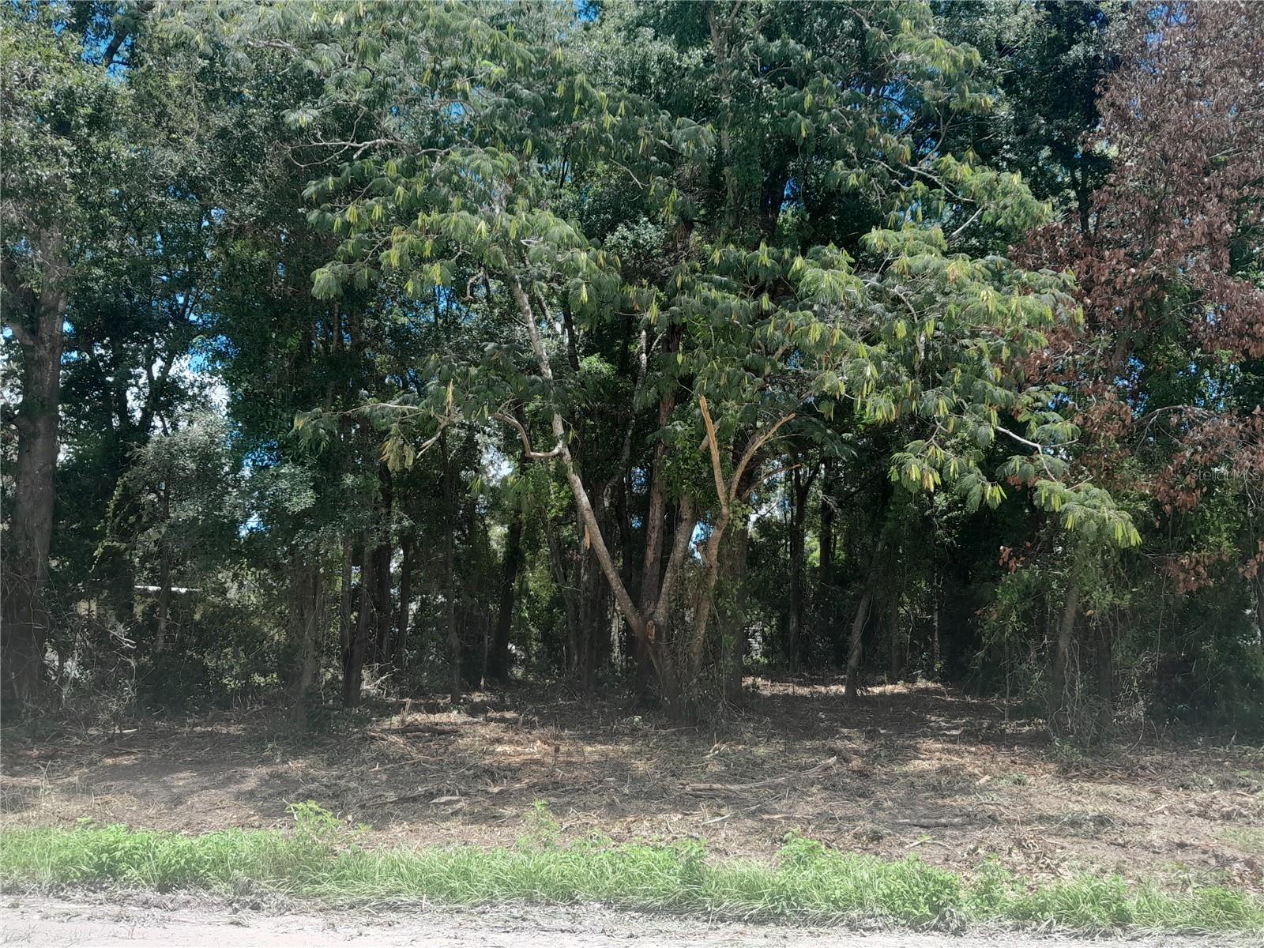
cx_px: 632
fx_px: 986
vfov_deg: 51.4
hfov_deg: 65.3
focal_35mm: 27
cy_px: 474
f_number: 1.8
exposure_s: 1/120
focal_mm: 4
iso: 40
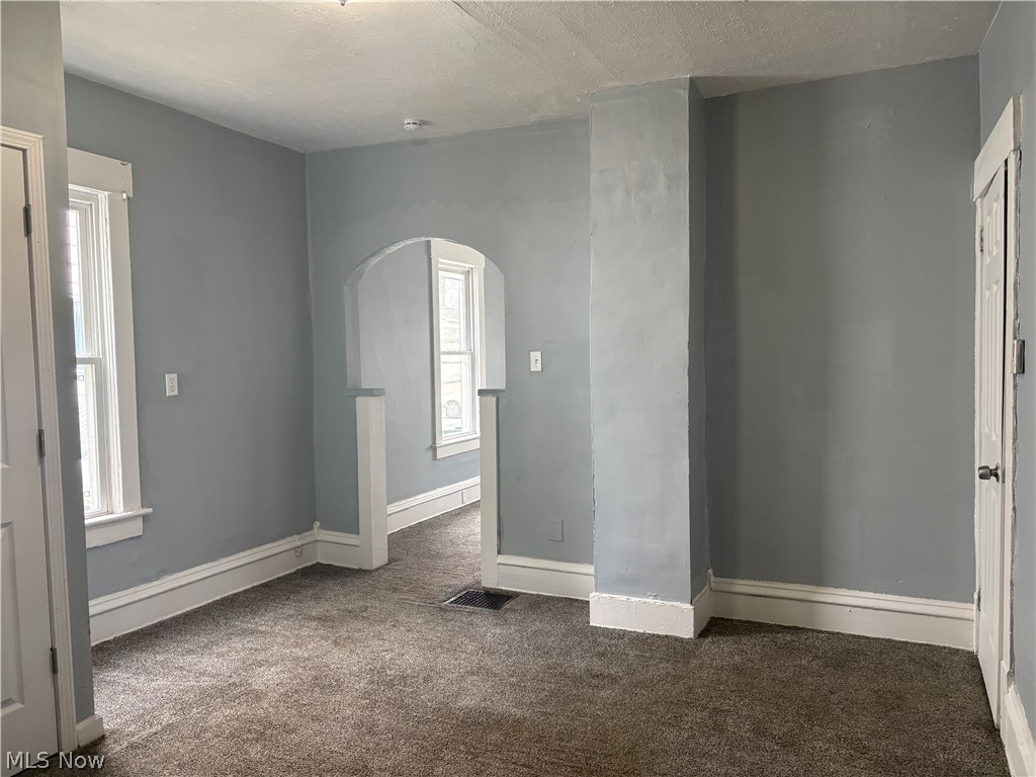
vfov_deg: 53.1
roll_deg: +0.2
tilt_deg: -2.1
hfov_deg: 67.3
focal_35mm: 26
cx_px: 518
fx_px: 778
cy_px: 388
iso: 160
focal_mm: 5.96
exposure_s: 1/60
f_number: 1.6
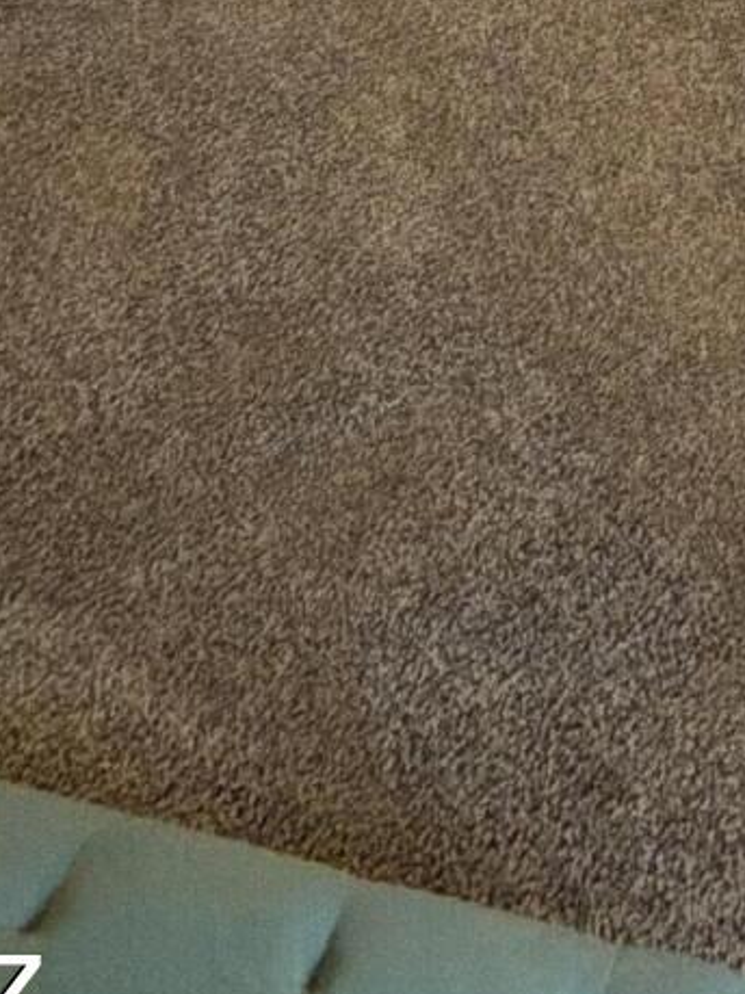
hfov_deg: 22.9
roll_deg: +0.1
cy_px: -966
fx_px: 1751
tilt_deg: -6.0
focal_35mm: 61
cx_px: 782
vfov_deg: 19.3
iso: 250
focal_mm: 2.22
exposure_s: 1/60
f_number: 2.2
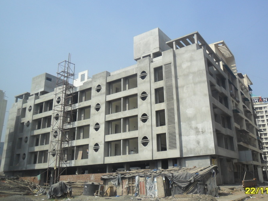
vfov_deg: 45.5
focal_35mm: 31
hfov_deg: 58.1
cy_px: 98
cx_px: 153
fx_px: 240
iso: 100
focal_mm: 4.9
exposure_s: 1/180
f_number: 8.9
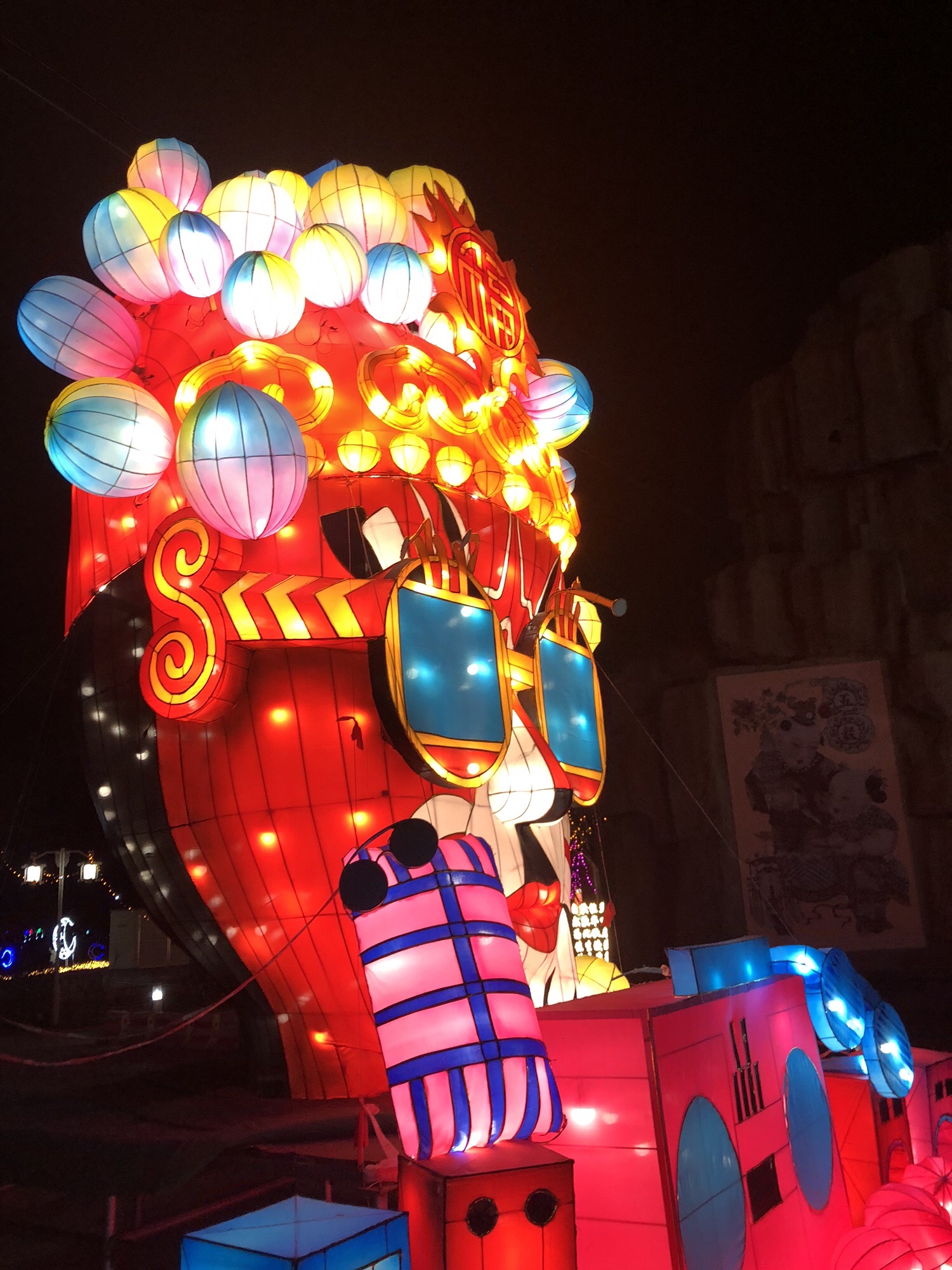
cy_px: 635
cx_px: 476
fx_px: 1027
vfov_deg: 63.4
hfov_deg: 49.7
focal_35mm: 28
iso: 50
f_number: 1.8
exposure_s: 1/17
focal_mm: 4
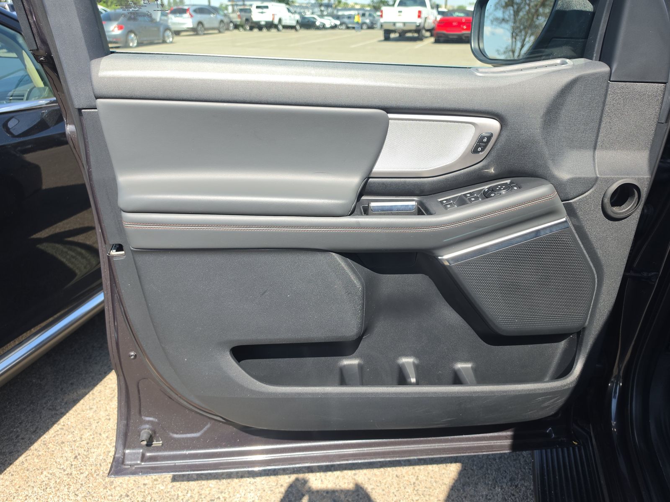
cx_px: 335
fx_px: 445
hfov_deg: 73.9
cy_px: 251
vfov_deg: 58.9
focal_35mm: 23
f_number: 1.4
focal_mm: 6.5
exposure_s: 1/249
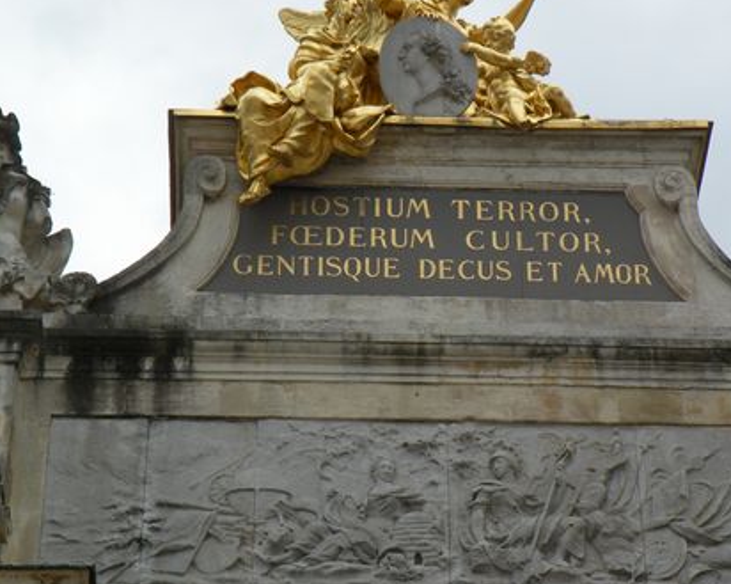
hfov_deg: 13.4
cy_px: 271
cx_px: 451
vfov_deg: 10.7
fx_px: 3113
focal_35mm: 144
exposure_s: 1/222
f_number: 7.1
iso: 64
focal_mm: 21
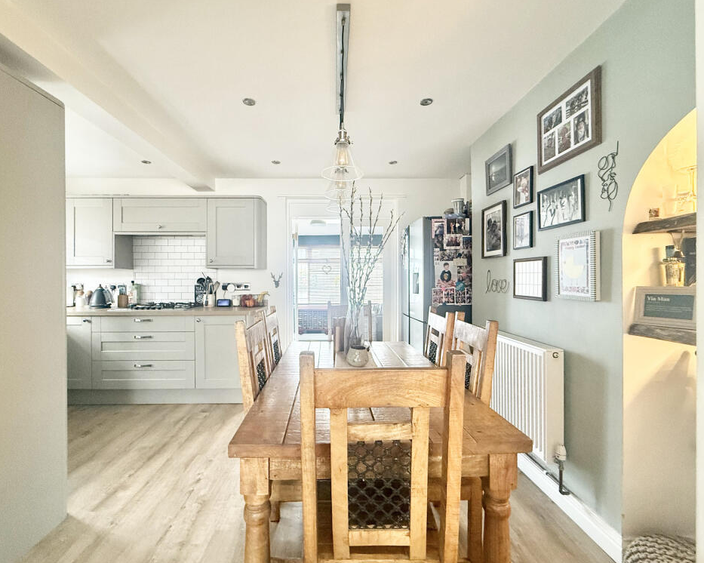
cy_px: 281
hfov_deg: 96.7
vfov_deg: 84.0
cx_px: 337
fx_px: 312
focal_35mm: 15
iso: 320
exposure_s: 1/99
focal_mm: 2.22
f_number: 2.2
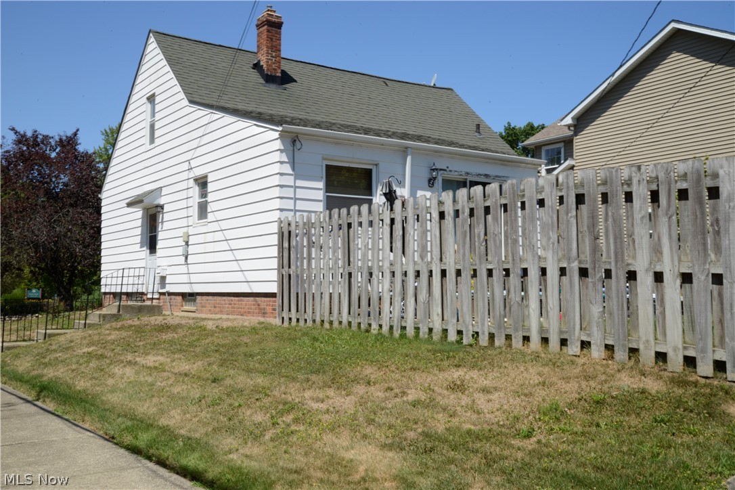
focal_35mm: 40
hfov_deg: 48.5
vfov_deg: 33.4
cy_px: 245
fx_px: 817
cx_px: 368
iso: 160
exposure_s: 1/40
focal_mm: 40
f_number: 29
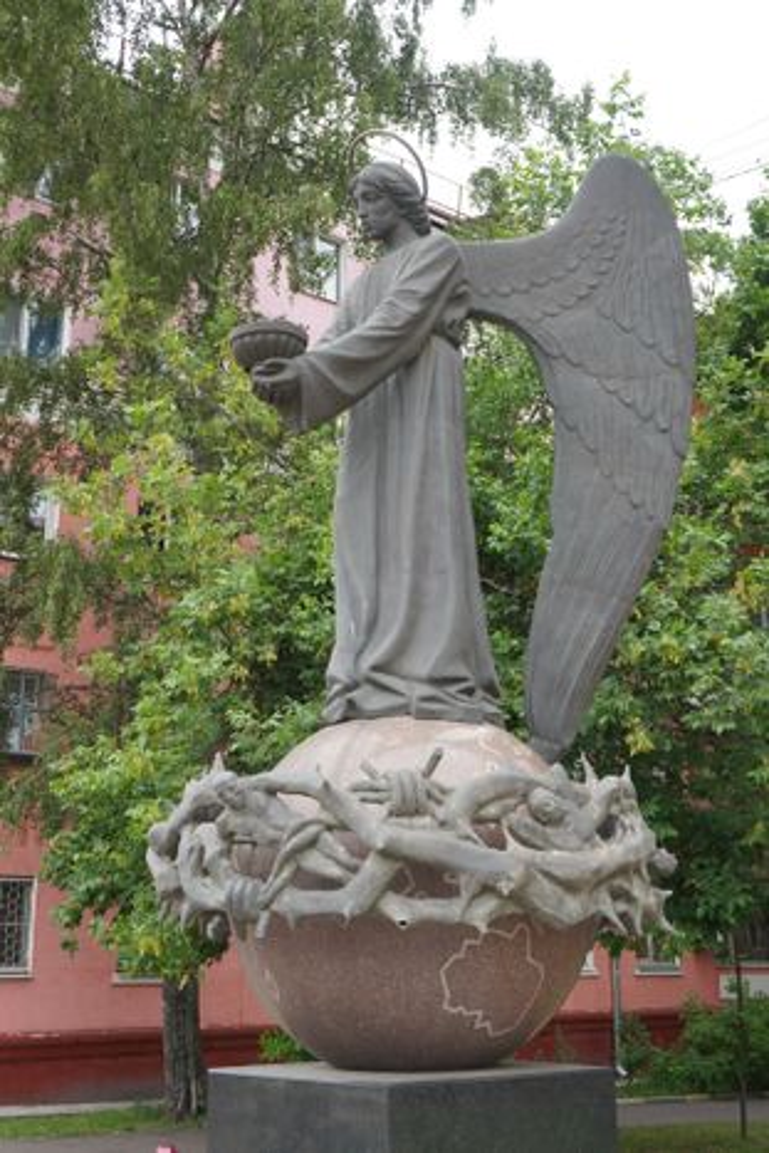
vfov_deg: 46.4
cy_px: 576
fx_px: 1345
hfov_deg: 31.9
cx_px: 384
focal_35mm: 42
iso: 125
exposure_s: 1/160
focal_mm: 42
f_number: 4.5
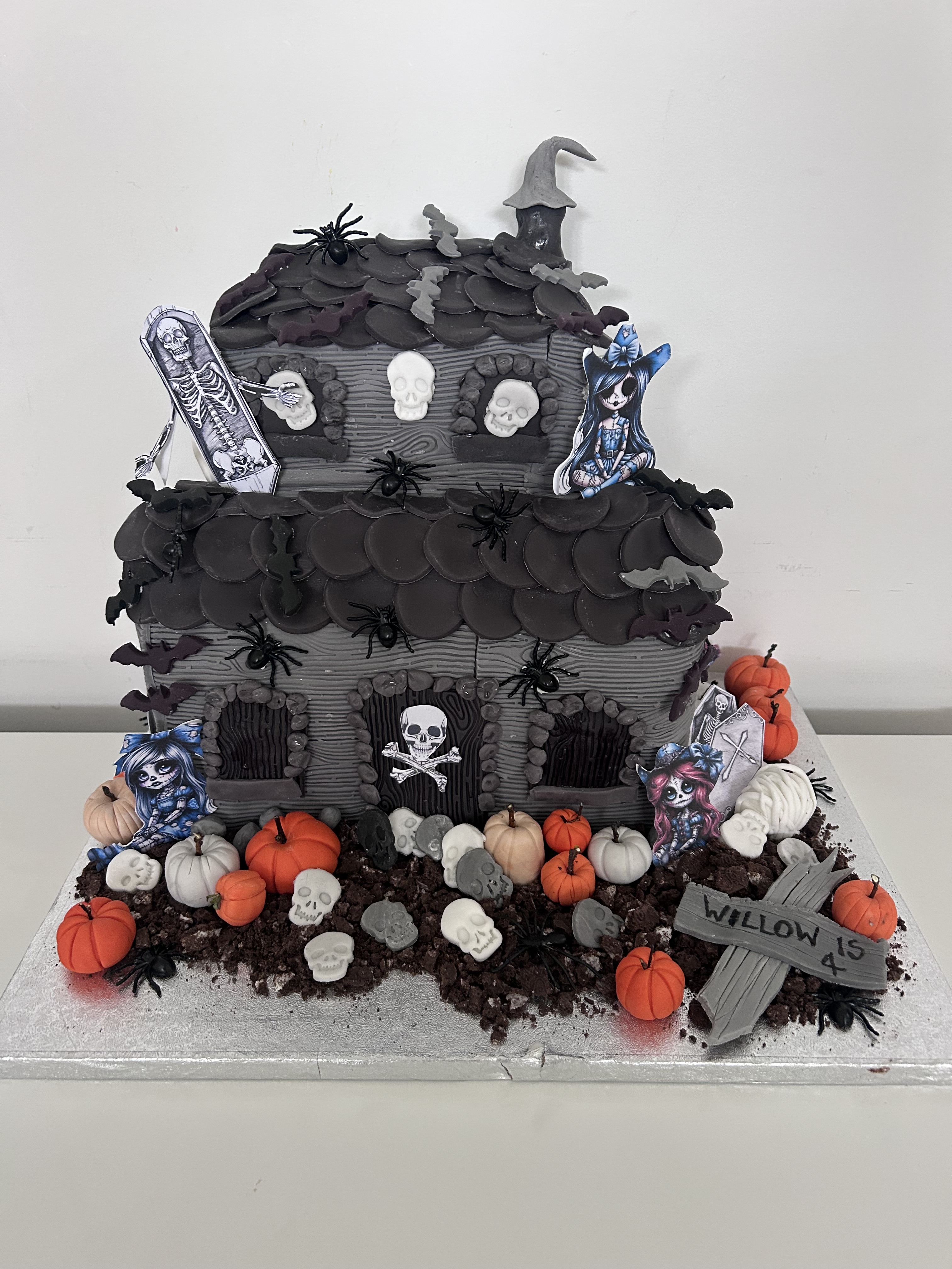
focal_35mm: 26
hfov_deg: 53.1
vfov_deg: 67.3
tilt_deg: -27.9
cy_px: 634
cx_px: 476
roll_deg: +1.5
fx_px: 953
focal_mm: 5.7
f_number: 1.5
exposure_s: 1/59
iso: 250
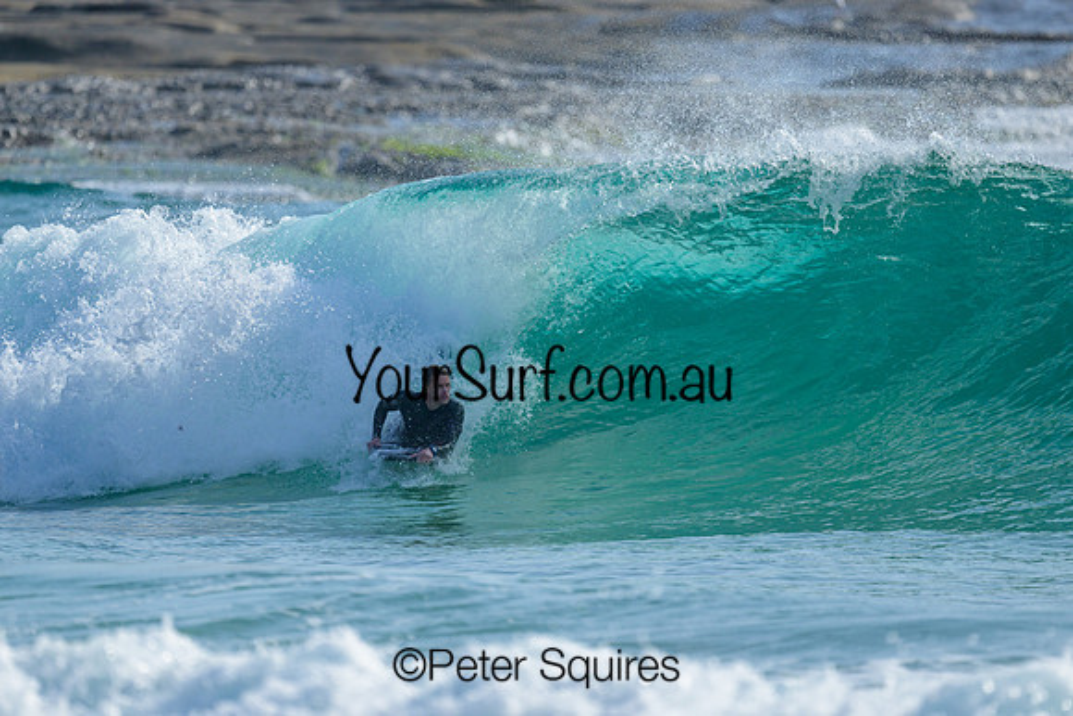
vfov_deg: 1.7
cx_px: 536
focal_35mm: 800
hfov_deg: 2.6
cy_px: 358
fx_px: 23849
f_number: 6.3
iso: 220
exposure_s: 1/2000
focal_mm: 800
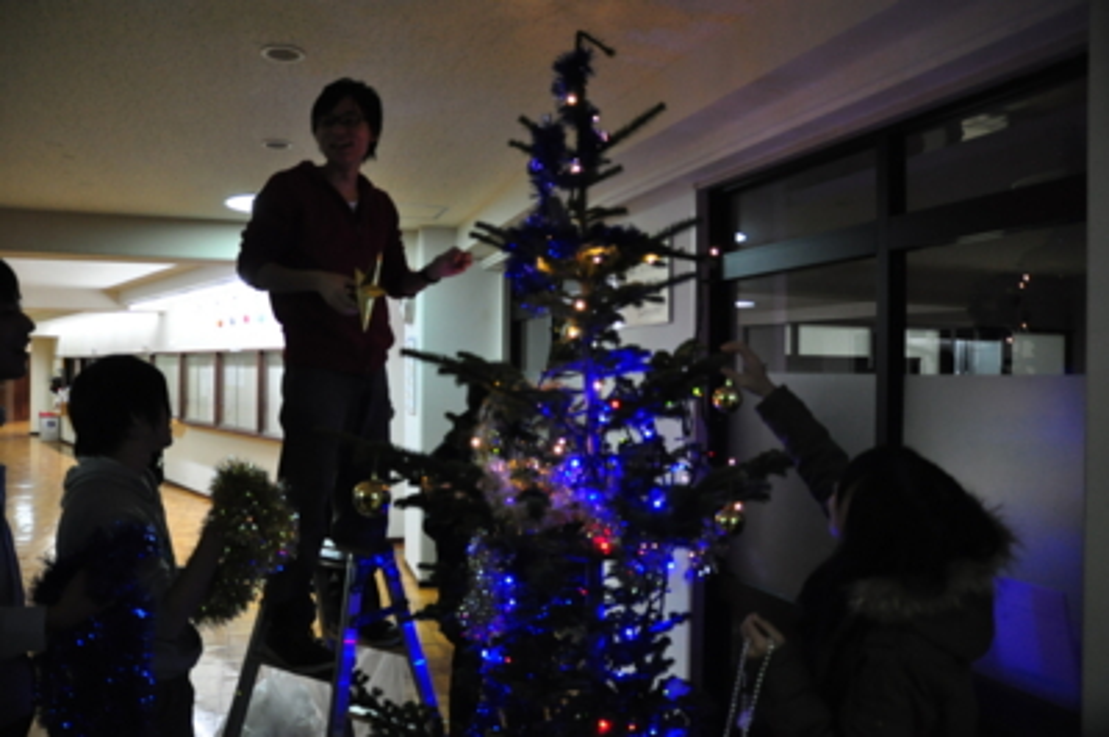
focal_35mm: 26
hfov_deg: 70.5
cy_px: 368
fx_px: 785
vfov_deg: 50.3
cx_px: 554
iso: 1250
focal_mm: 17
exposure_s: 1/60
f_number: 2.8
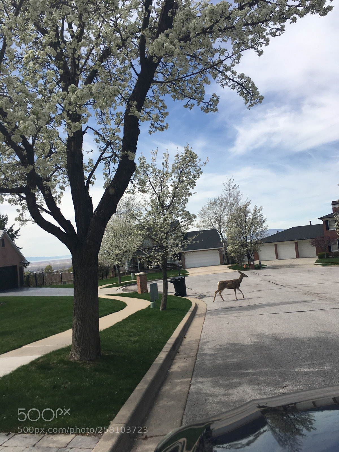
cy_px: 226
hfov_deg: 48.2
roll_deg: +6.2
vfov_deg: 61.7
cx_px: 170
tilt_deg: +2.6
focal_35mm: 29
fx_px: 379
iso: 25
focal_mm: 4.15
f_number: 2.2
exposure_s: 1/2079
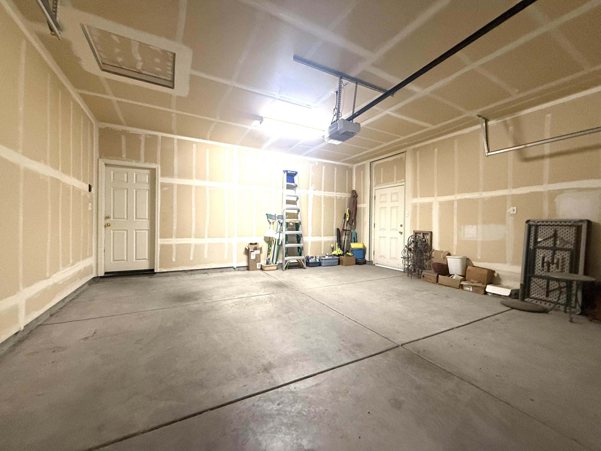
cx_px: 300
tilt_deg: -0.2
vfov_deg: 85.7
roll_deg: -0.9
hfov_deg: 102.1
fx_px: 243
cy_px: 226
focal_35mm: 14
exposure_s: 1/60
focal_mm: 2.22
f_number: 2.2
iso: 400
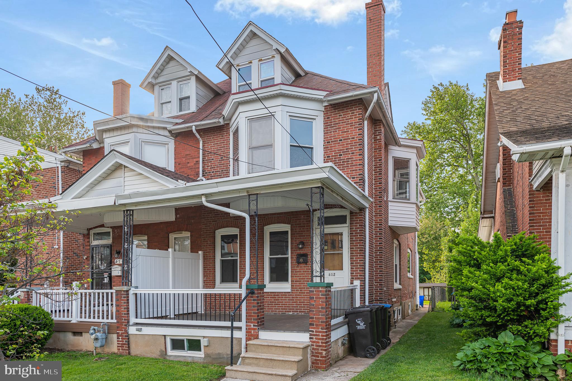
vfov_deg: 53.1
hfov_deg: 73.8
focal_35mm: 24
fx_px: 381
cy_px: 190
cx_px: 286
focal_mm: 24
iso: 100
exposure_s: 1/250
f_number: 5.6
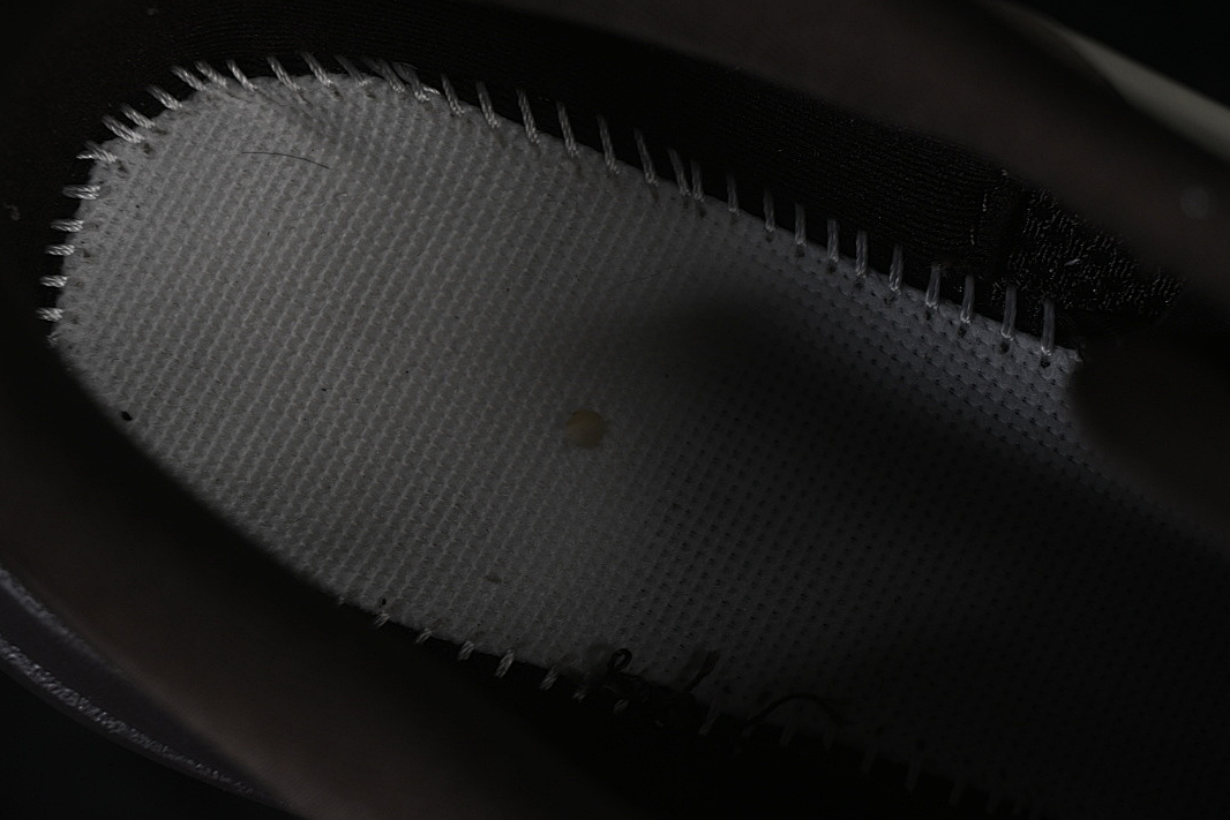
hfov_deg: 26.6
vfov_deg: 18.0
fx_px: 2597
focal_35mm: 76
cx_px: 620
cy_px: 412
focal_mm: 50
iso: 160
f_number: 6.3
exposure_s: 1/60
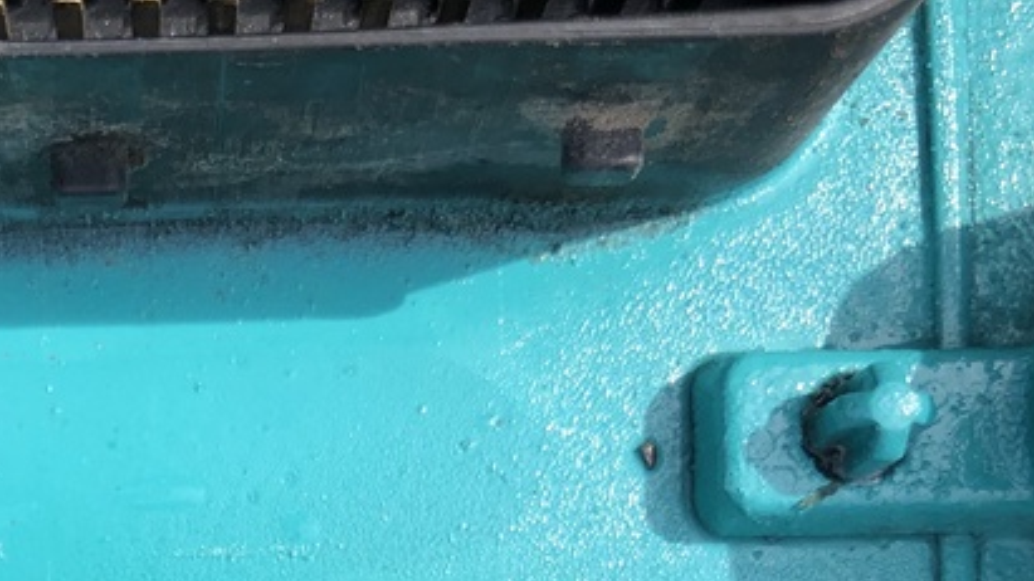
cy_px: 963
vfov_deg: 14.4
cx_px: 106
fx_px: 2083
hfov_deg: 26.9
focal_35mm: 76
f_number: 1.8
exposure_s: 1/1021
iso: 20
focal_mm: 4
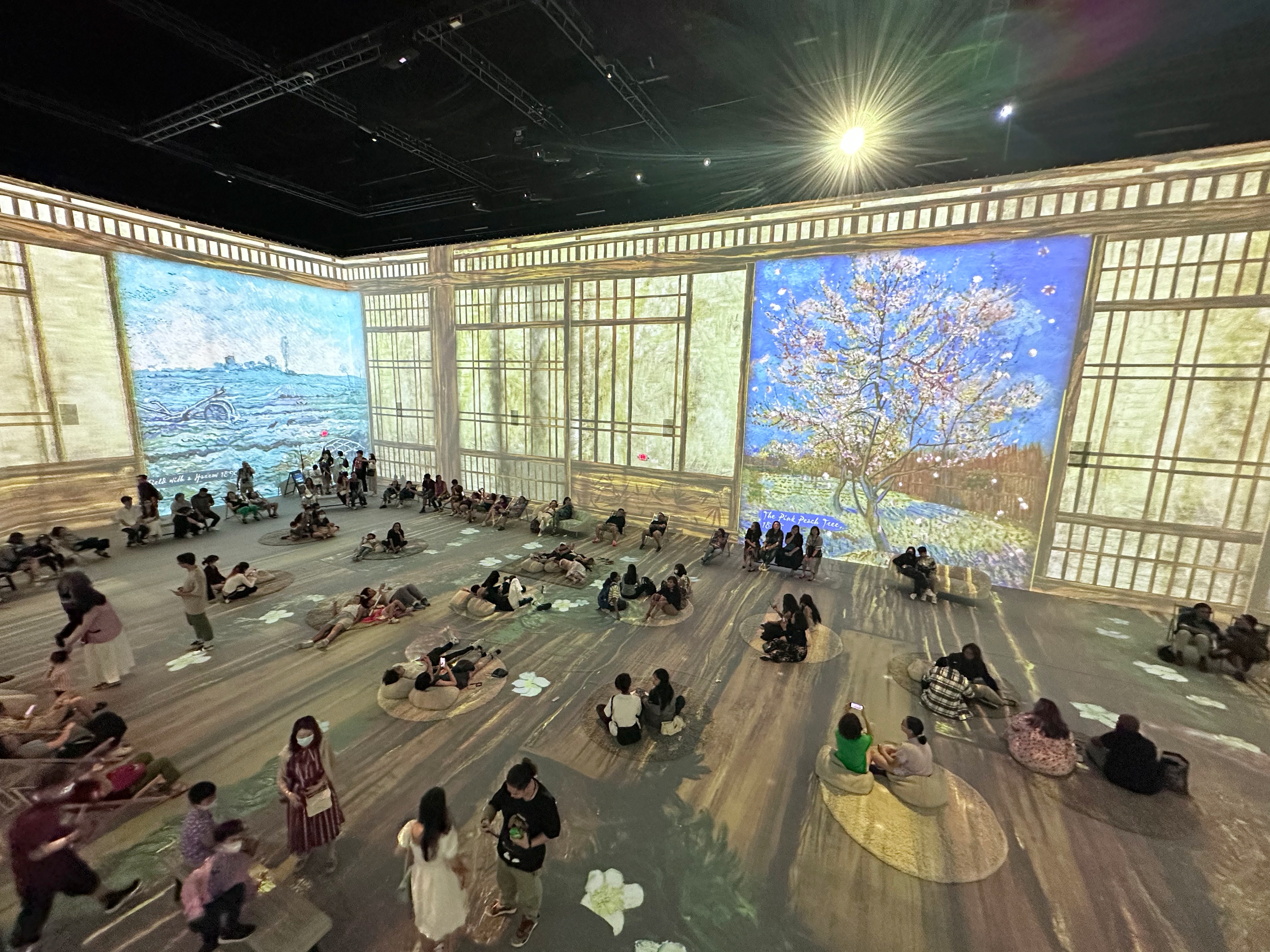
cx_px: 635
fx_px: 514
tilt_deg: -10.7
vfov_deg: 85.7
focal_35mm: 14
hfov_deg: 102.1
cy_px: 476
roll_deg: -2.1
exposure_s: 1/60
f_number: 2.2
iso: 500
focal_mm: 2.22
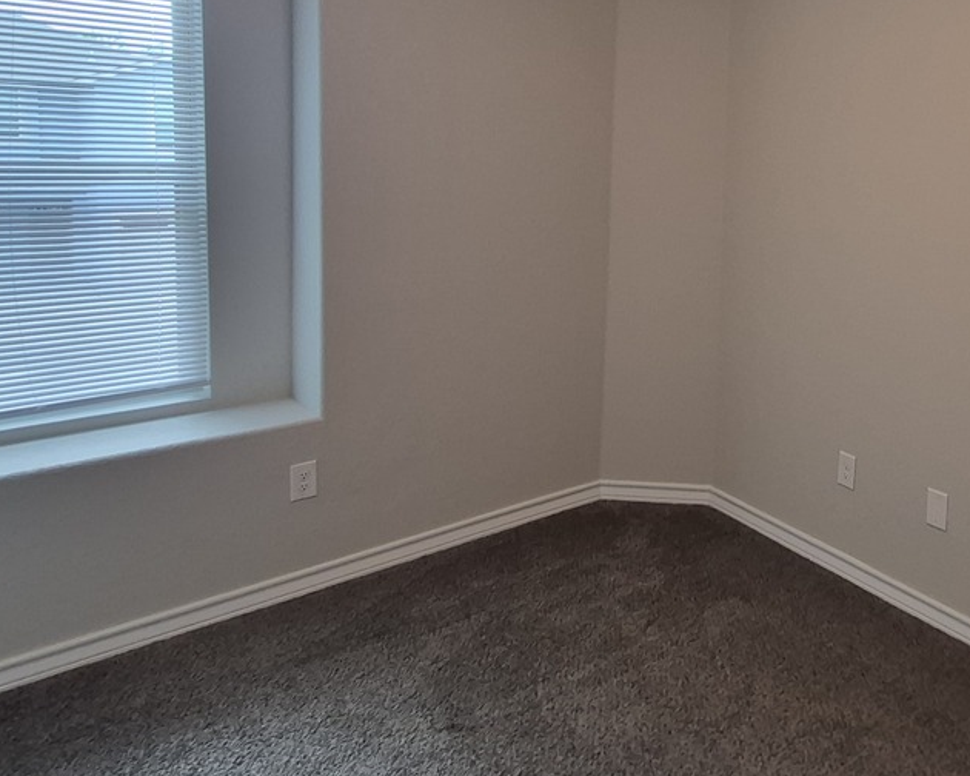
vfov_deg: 48.3
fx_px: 833
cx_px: 796
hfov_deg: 55.5
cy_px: 208
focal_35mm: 29
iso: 160
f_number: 2.2
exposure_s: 1/60
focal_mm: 1.74
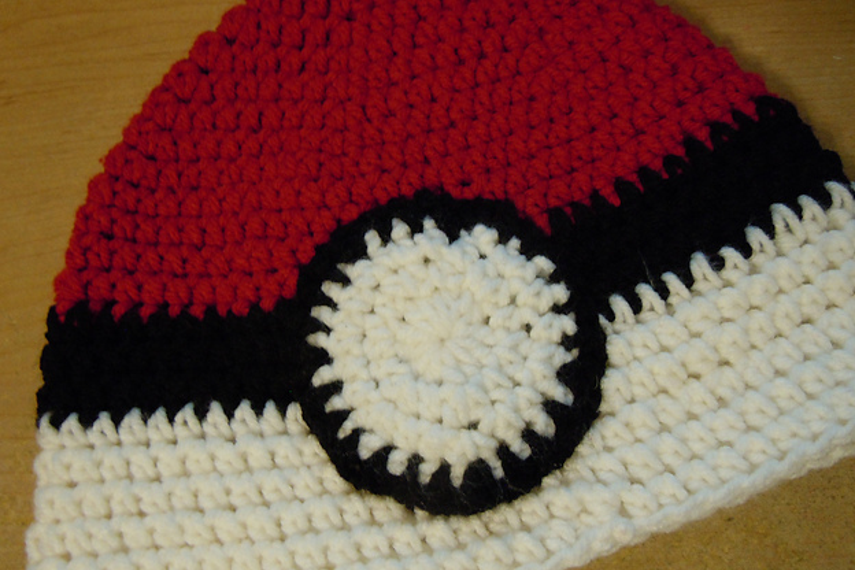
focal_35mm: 32
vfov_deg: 41.1
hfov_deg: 58.7
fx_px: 760
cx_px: 428
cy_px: 285
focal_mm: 5.4
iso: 400
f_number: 3.5
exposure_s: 1/5
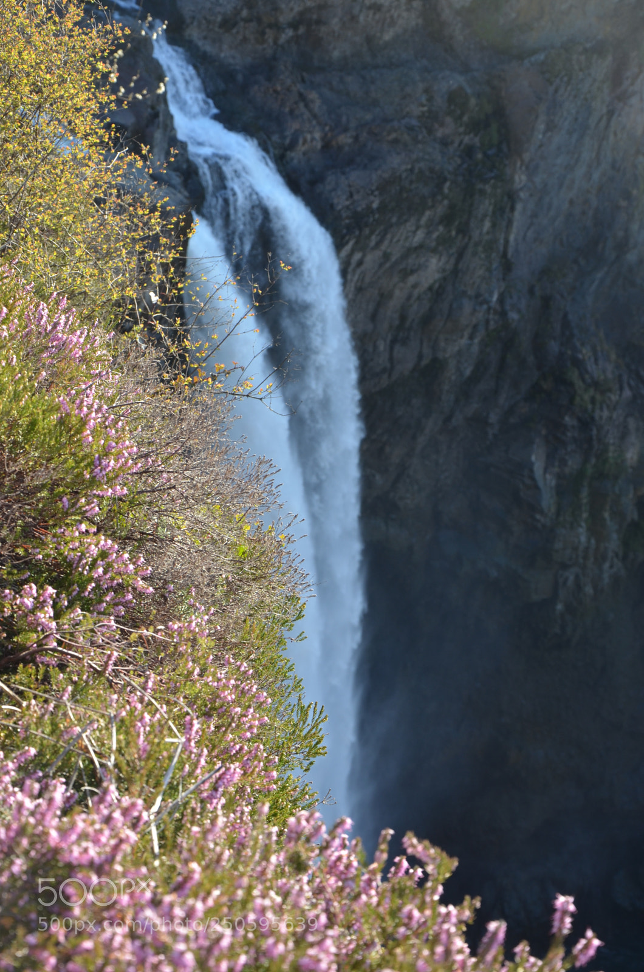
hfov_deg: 18.8
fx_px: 1940
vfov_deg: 28.1
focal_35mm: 72
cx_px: 322
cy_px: 486
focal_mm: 48
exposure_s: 1/160
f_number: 6.3
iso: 200
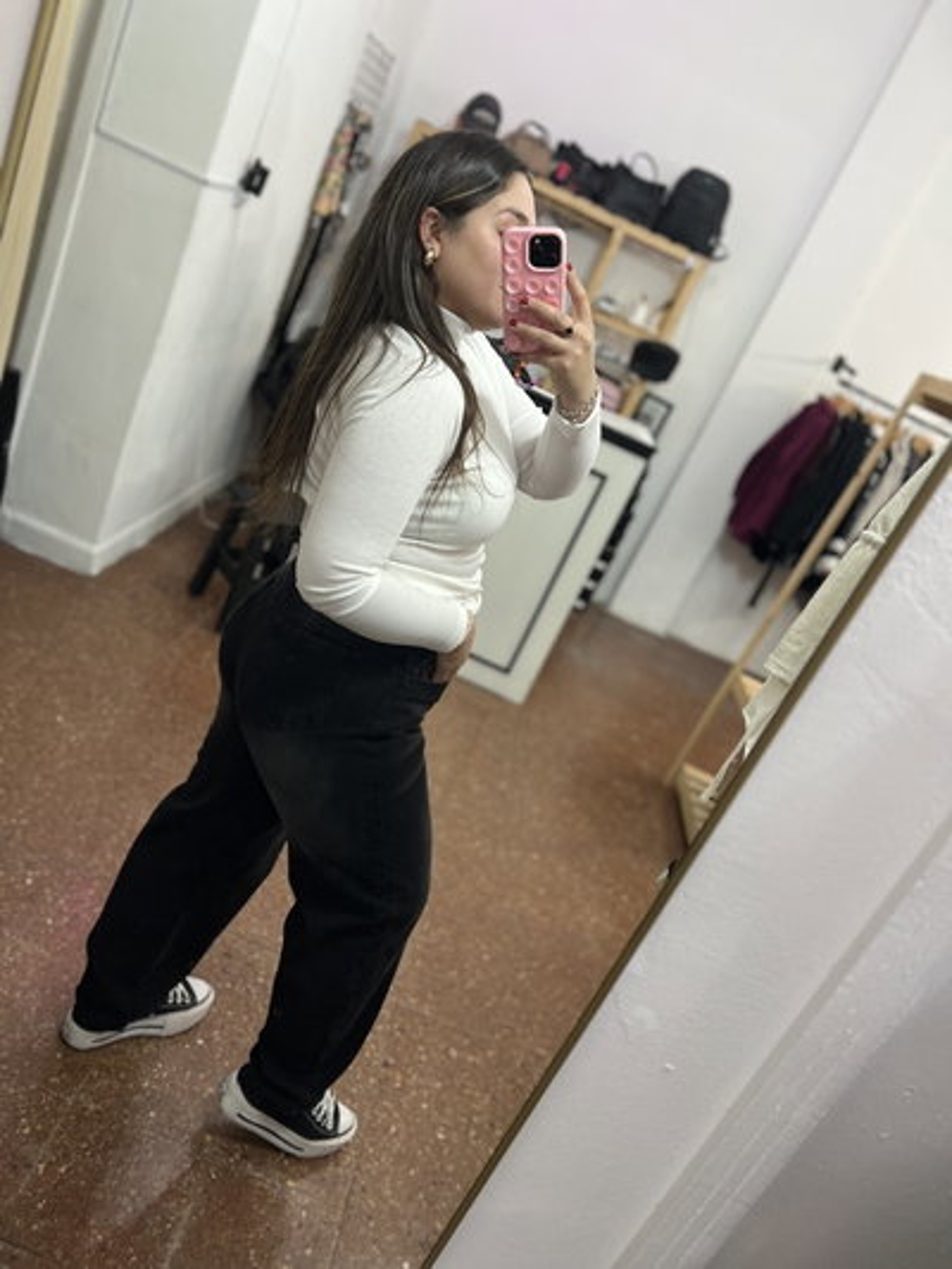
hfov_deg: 53.1
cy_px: 634
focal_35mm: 26
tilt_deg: -20.7
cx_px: 476
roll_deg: -24.7
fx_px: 953
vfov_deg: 67.3
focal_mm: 5.7
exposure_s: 1/100
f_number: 1.5
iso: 100
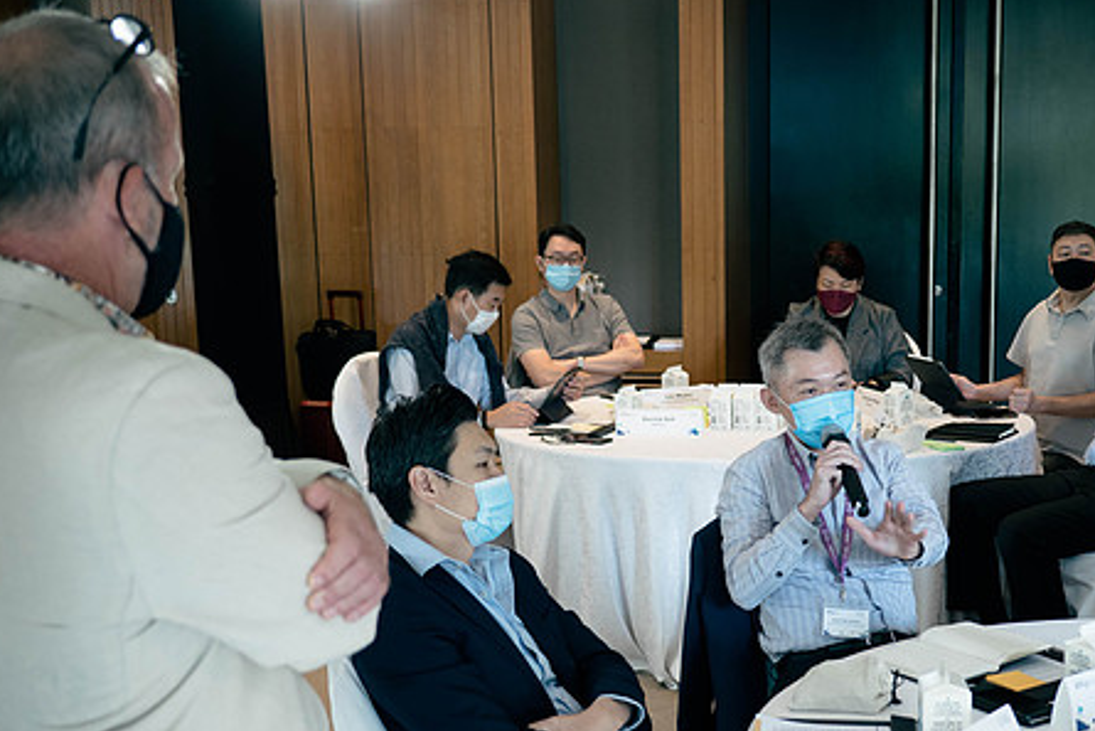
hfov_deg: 36.8
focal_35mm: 54
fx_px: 1643
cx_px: 637
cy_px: 461
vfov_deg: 25.0
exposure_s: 1/100
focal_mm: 19
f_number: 1.7
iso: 200
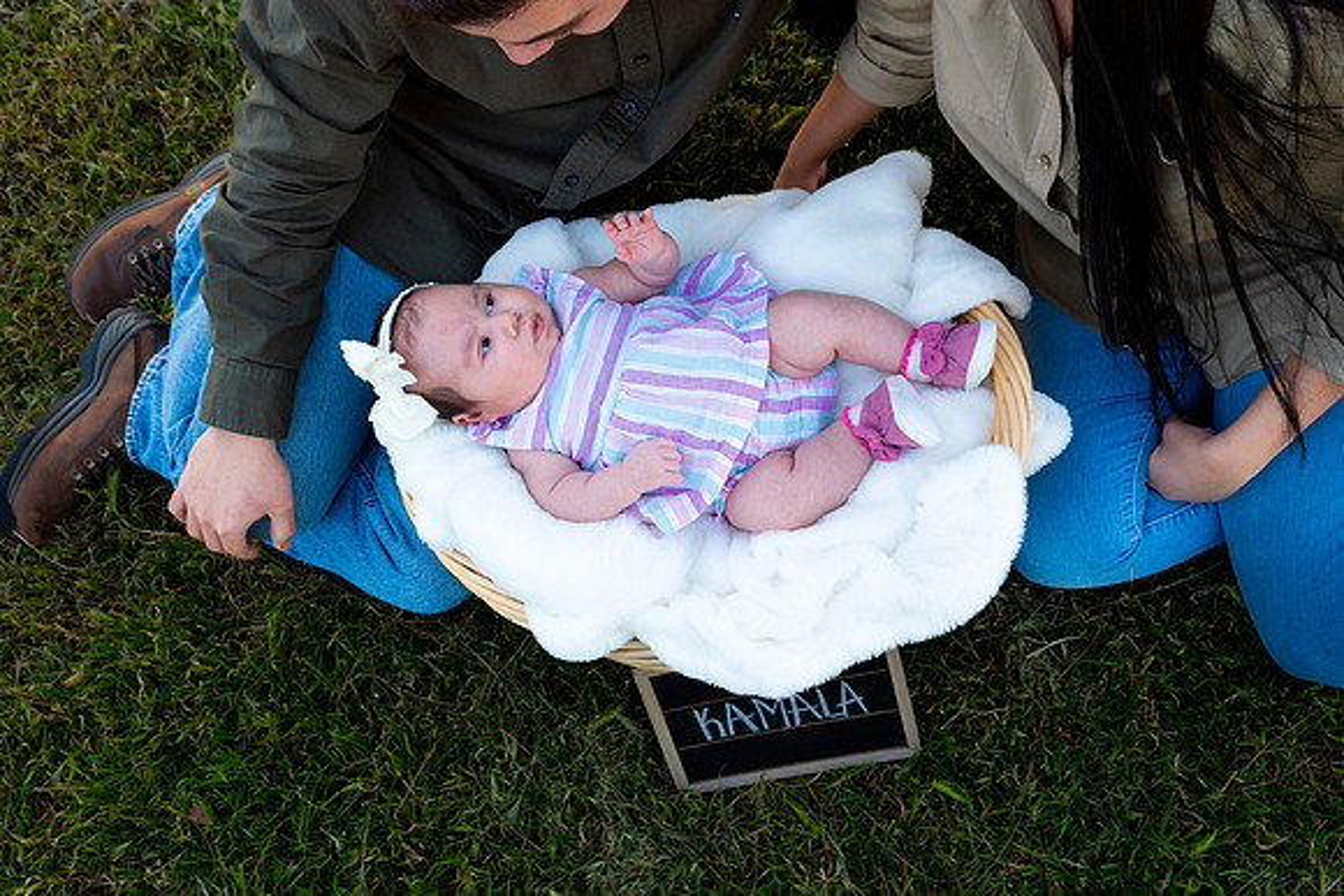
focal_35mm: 35
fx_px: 1307
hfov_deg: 54.4
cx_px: 672
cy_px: 448
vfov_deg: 37.9
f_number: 5.6
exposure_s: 1/320
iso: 200
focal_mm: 35
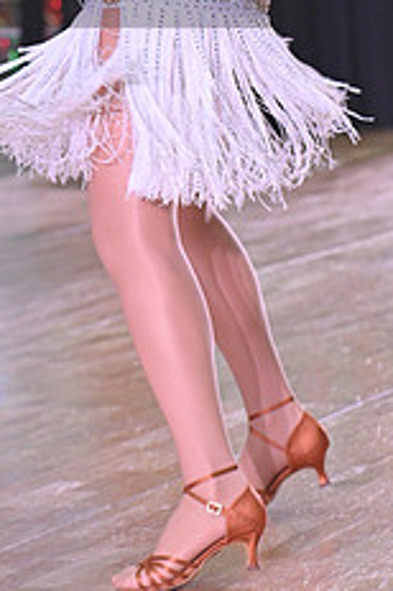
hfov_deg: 5.7
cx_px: -47
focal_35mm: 238
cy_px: -56
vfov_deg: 8.6
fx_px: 3909
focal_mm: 95
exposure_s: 1/320
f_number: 5
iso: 2500
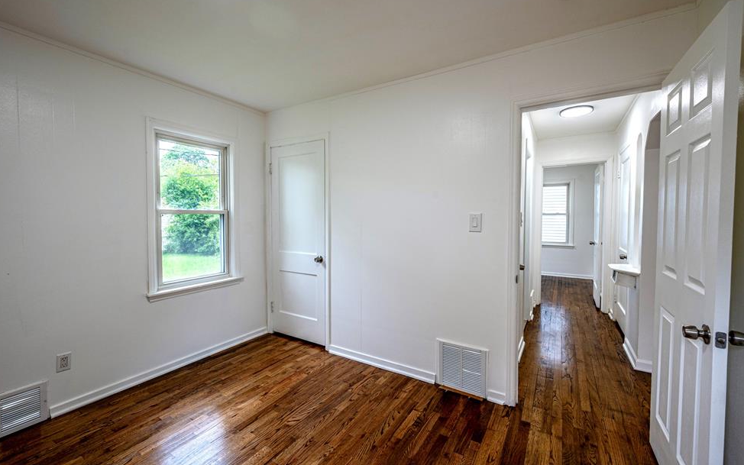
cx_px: 370
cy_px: 225
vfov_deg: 74.8
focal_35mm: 15
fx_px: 304
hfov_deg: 101.5
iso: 200
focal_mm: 14
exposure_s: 1/25
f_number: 8
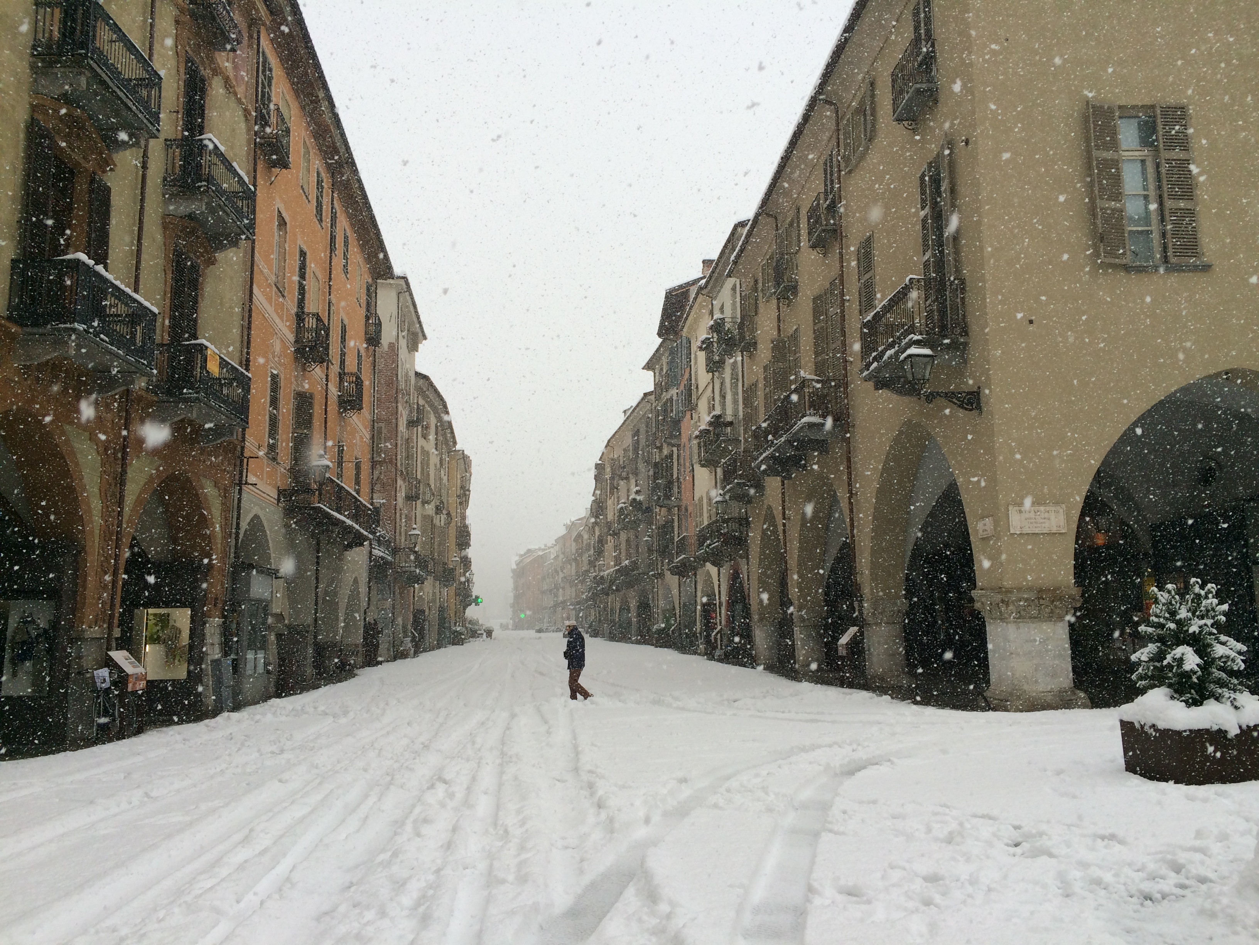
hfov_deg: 61.7
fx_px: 1055
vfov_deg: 48.2
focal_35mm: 29
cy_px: 472
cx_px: 630
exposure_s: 1/707
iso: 32
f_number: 2.2
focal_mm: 4.15
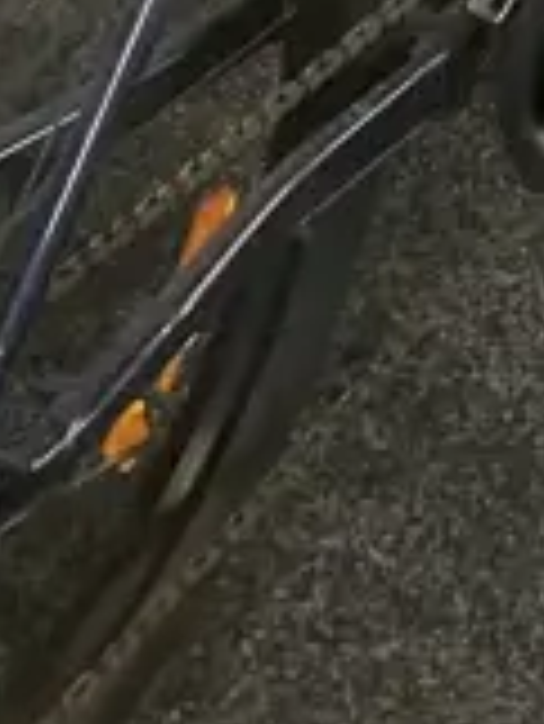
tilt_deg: -34.5
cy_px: -652
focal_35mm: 178
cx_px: 566
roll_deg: -8.7
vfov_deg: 10.3
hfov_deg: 8.3
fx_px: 3725
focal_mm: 3.99
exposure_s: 1/50
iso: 320
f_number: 1.8
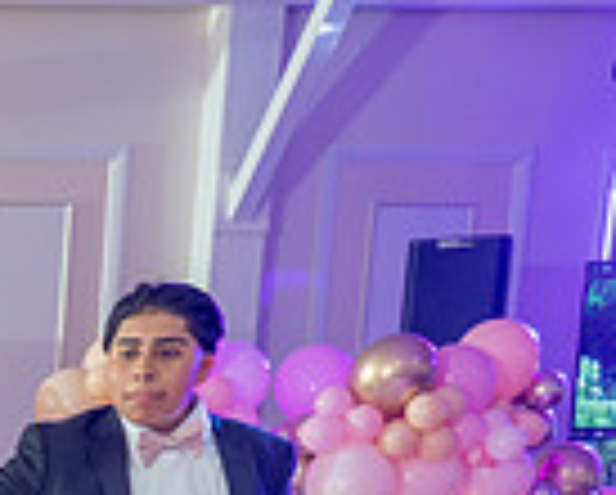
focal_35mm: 128
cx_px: -835
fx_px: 2337
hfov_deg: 12.2
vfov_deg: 11.1
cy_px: 954
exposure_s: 1/100
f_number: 2.8
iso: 400
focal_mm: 24
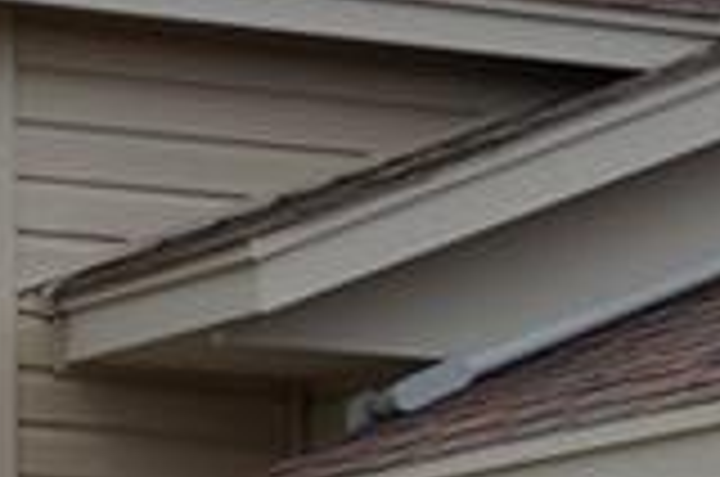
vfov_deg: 4.9
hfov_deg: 7.2
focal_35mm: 279
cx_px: 1170
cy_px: 752
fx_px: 5573
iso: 100
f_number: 11
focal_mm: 29
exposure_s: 1/125
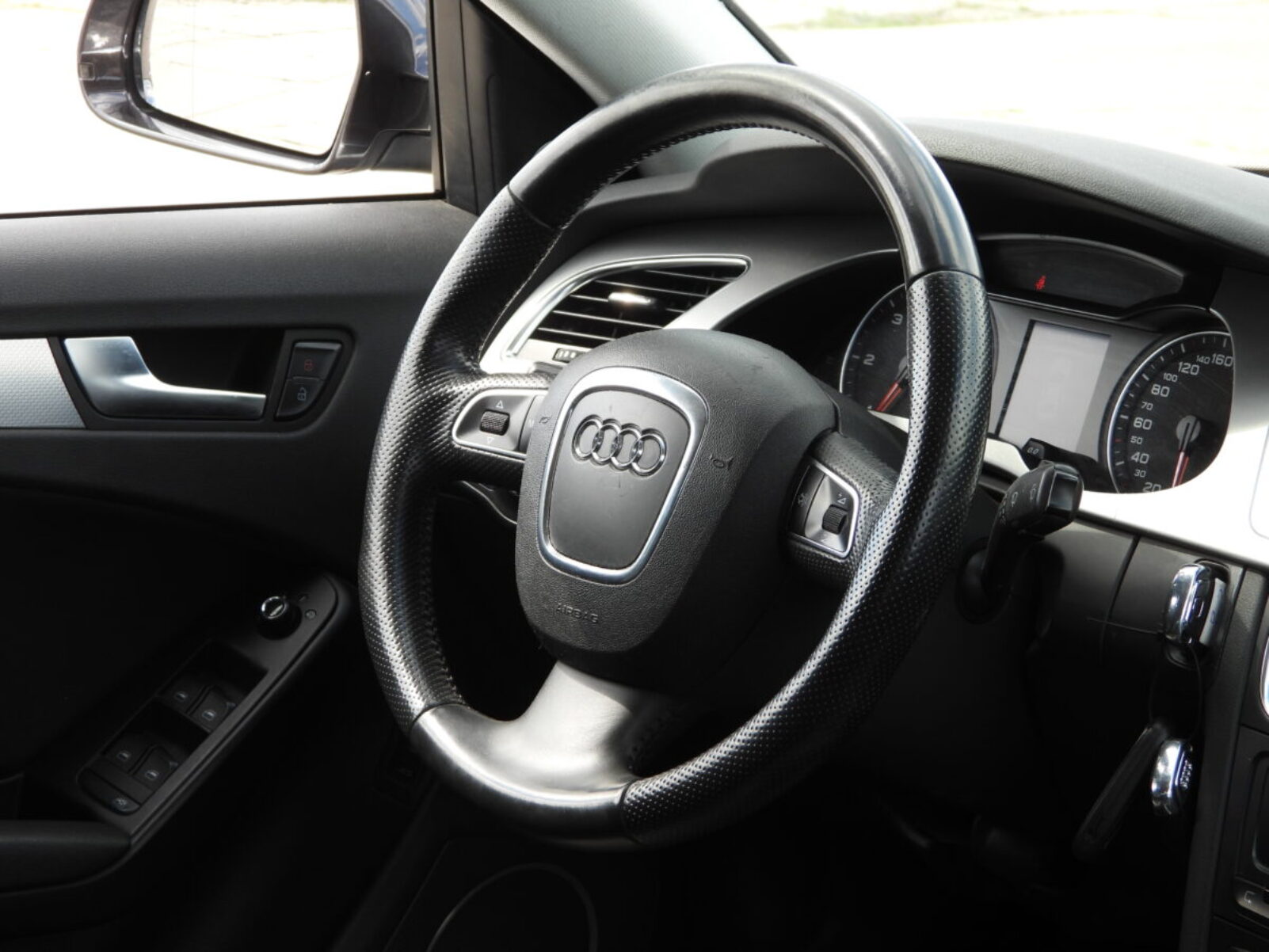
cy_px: 476
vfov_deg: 17.4
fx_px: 3117
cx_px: 634
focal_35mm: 85
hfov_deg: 23.0
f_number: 3.5
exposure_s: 1/125
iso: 100
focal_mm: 15.3
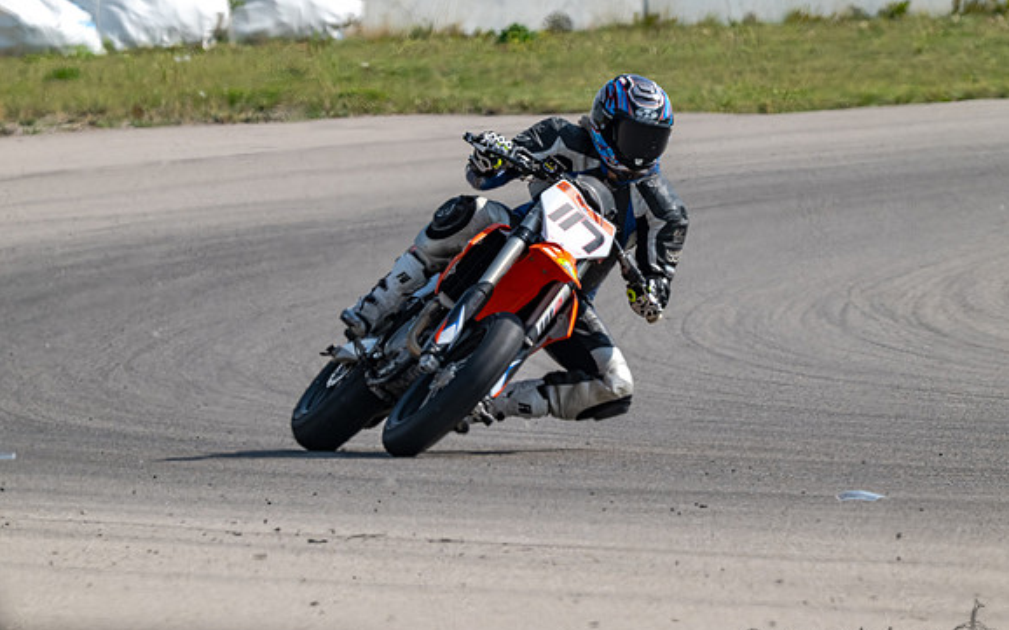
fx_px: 16881
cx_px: 504
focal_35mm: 614
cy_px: 336
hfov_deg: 3.4
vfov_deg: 2.1
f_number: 16
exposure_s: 1/1250
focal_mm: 600
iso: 1250
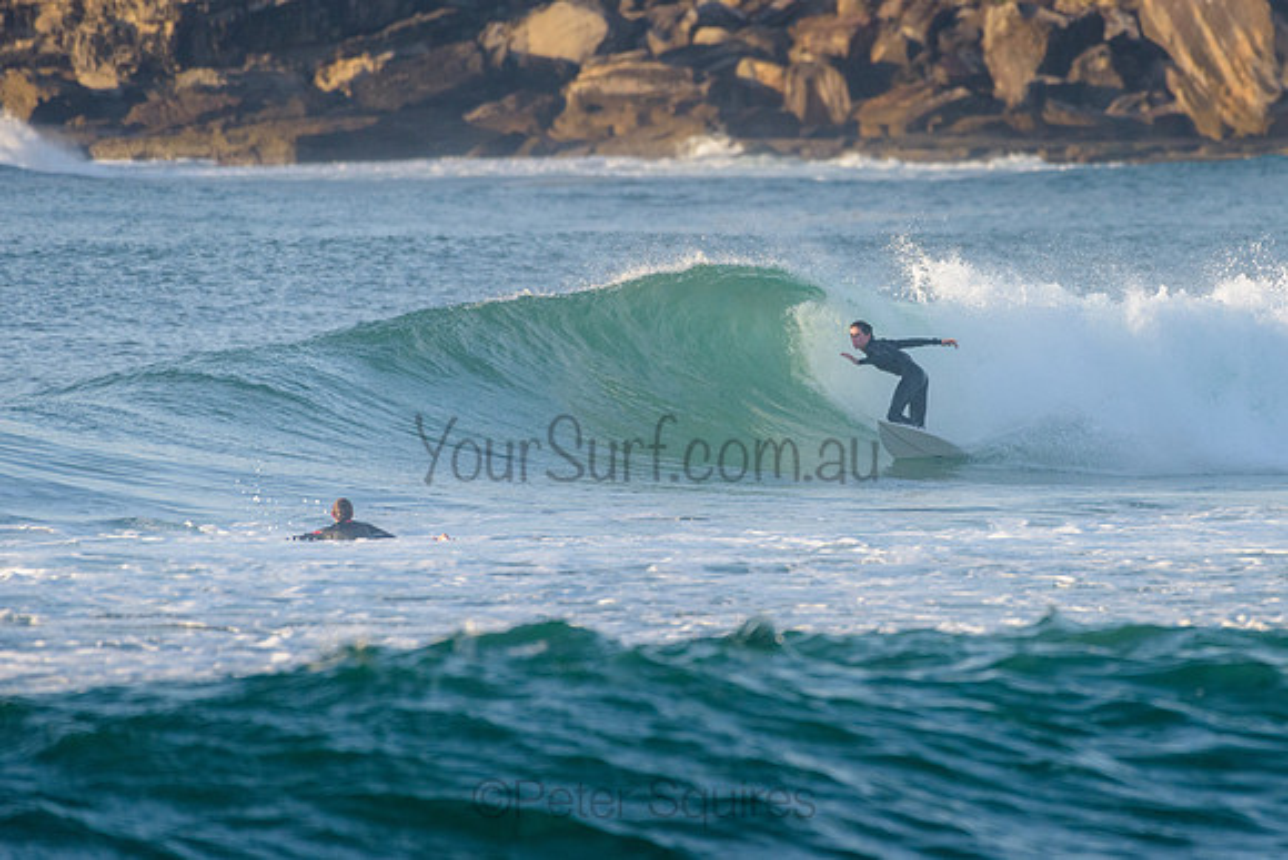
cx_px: 784
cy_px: 345
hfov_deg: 3.4
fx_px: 21941
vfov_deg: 2.2
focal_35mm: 613
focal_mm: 500
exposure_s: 1/2000
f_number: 5.6
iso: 720
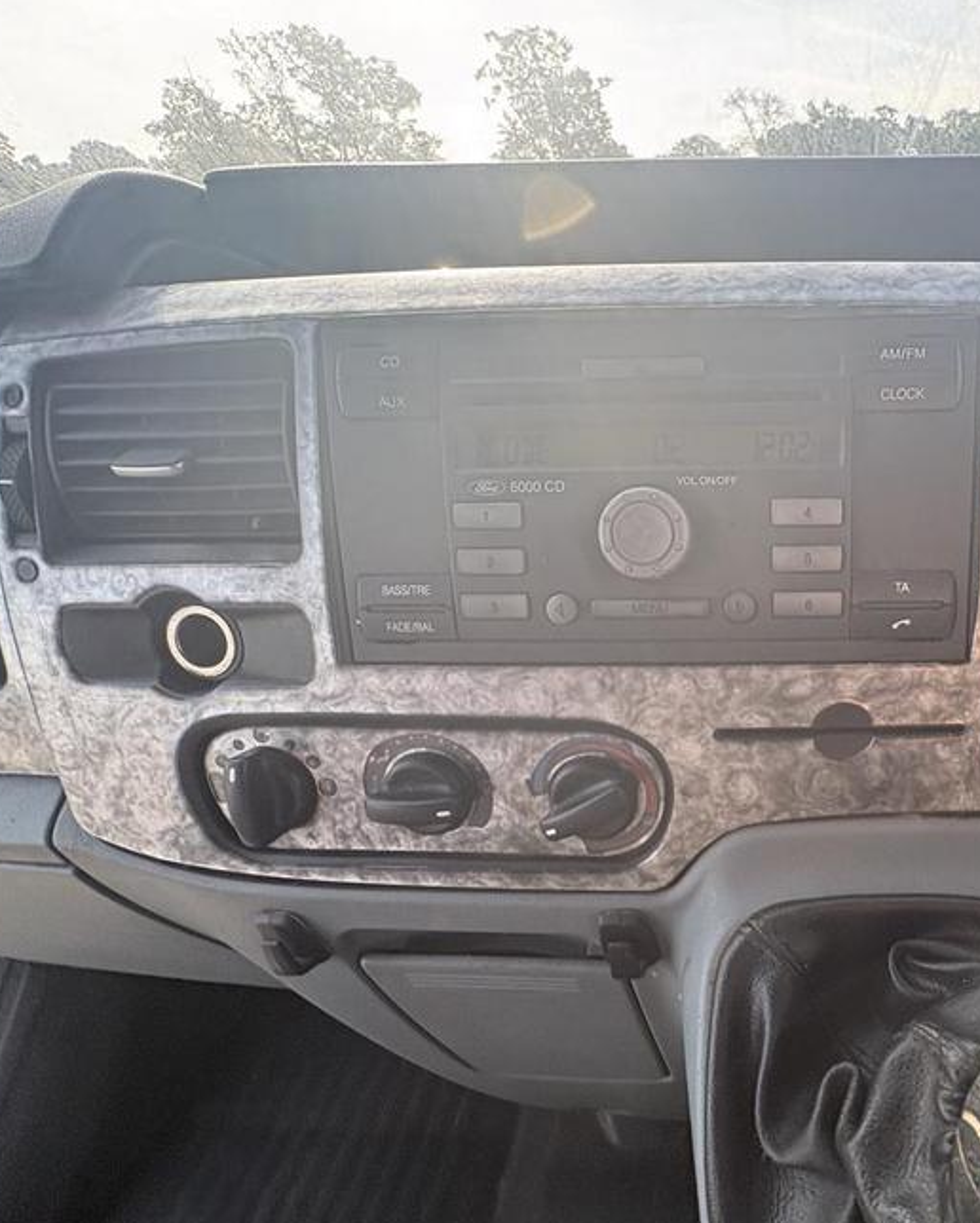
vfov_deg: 83.2
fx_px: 688
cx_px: 762
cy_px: 629
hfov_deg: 65.5
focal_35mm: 19
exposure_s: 1/177
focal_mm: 2.22
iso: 64
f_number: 2.2
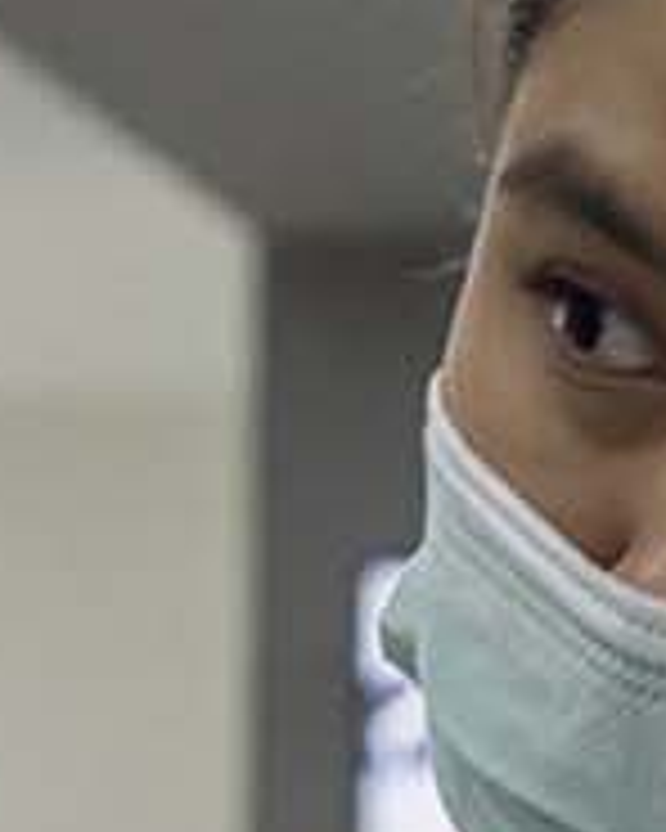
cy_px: 2262
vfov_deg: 3.7
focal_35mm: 510
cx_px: 724
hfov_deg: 3.0
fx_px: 12566
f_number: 8
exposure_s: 1/200
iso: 9000
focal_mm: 70
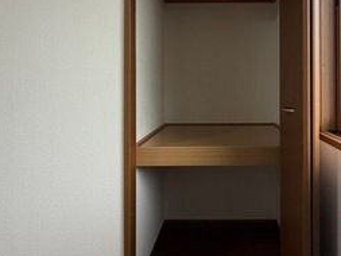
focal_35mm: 31
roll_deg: +0.0
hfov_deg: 57.3
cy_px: 82
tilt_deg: -0.4
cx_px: 222
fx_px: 306
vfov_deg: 44.7
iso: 80
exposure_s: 1/121
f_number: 2.2
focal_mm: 2.22
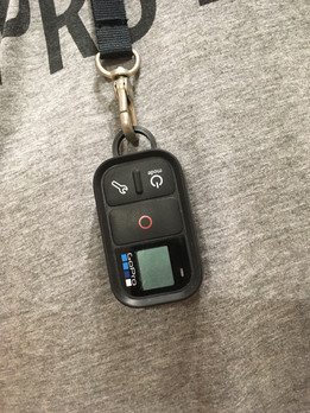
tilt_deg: -15.6
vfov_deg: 61.7
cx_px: 155
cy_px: 206
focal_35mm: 29
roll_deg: +8.4
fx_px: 346
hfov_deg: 48.2
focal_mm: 4.15
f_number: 2.2
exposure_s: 1/33
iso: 250
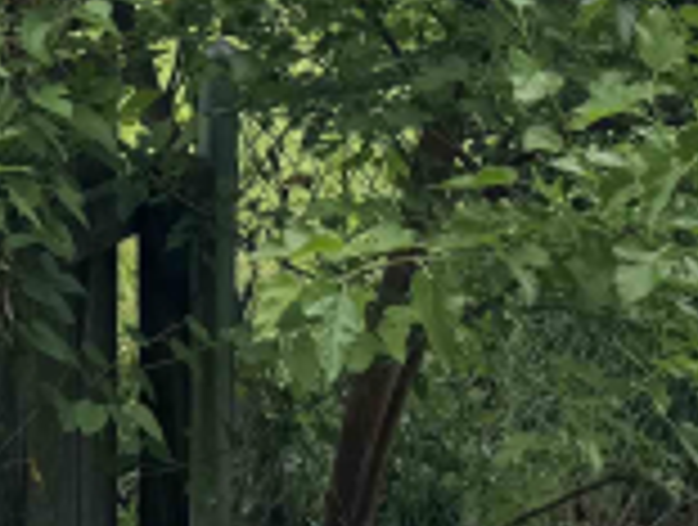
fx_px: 2082
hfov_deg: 17.2
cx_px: -349
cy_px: -261
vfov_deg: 13.6
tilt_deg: -0.9
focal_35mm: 103
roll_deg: +0.2
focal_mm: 6.76
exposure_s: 1/3096
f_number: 1.78
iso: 80
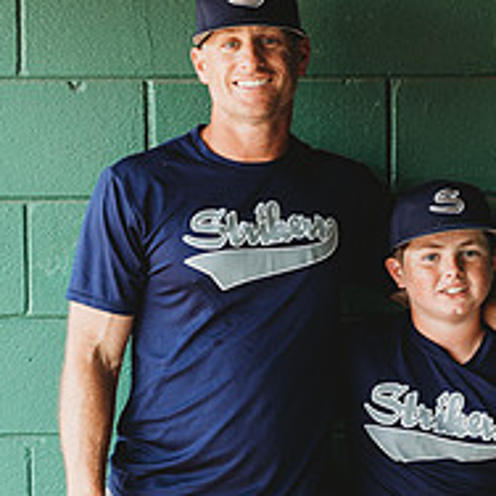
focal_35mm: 173
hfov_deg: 10.1
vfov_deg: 10.0
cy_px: 485
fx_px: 2805
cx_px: 356
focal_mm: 85
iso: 100
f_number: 2.8
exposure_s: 1/80
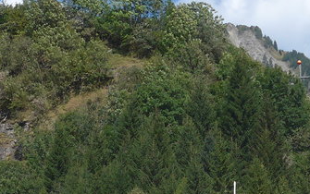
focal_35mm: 110
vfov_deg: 11.2
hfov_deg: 18.9
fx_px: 930
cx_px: 192
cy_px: 333
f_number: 2.8
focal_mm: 6
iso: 80
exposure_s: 1/1600
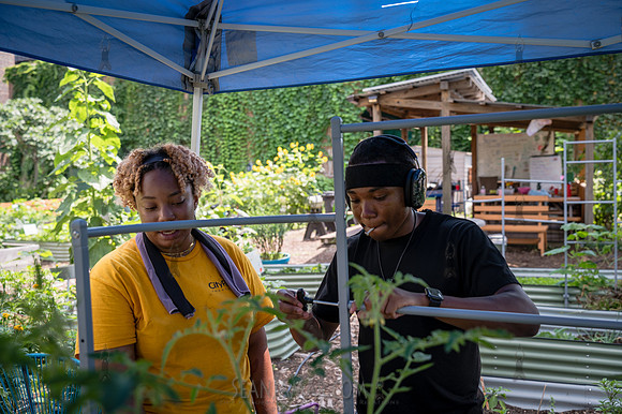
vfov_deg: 37.8
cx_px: 311
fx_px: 604
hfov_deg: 54.5
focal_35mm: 35
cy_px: 207
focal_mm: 35
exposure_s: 1/320
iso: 200
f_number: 3.5
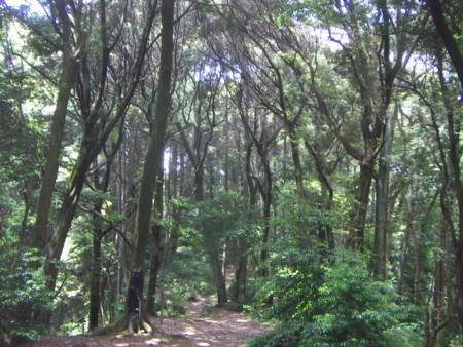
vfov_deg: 27.1
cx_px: 232
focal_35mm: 54
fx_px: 723
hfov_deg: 35.5
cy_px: 174
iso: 100
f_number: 3.2
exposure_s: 1/50
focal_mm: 7.2
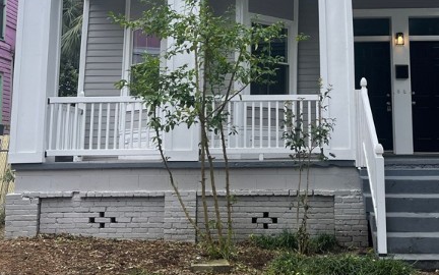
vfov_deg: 25.9
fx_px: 586
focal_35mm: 49
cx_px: 283
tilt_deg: +8.9
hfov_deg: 40.7
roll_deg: +1.3
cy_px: 57
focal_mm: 5.1
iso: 32
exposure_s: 1/985
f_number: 1.6
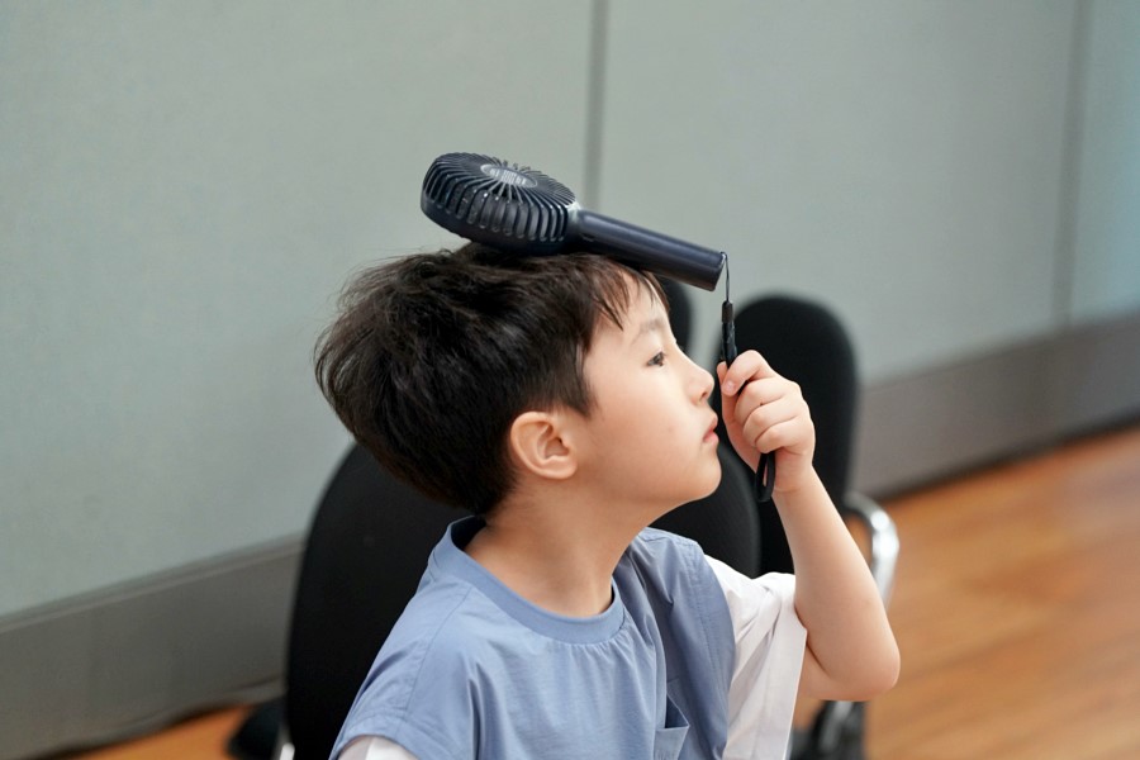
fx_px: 5763
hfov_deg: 11.3
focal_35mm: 182
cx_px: 570
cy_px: 380
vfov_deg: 7.5
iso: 2500
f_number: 4
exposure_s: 1/200
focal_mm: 182
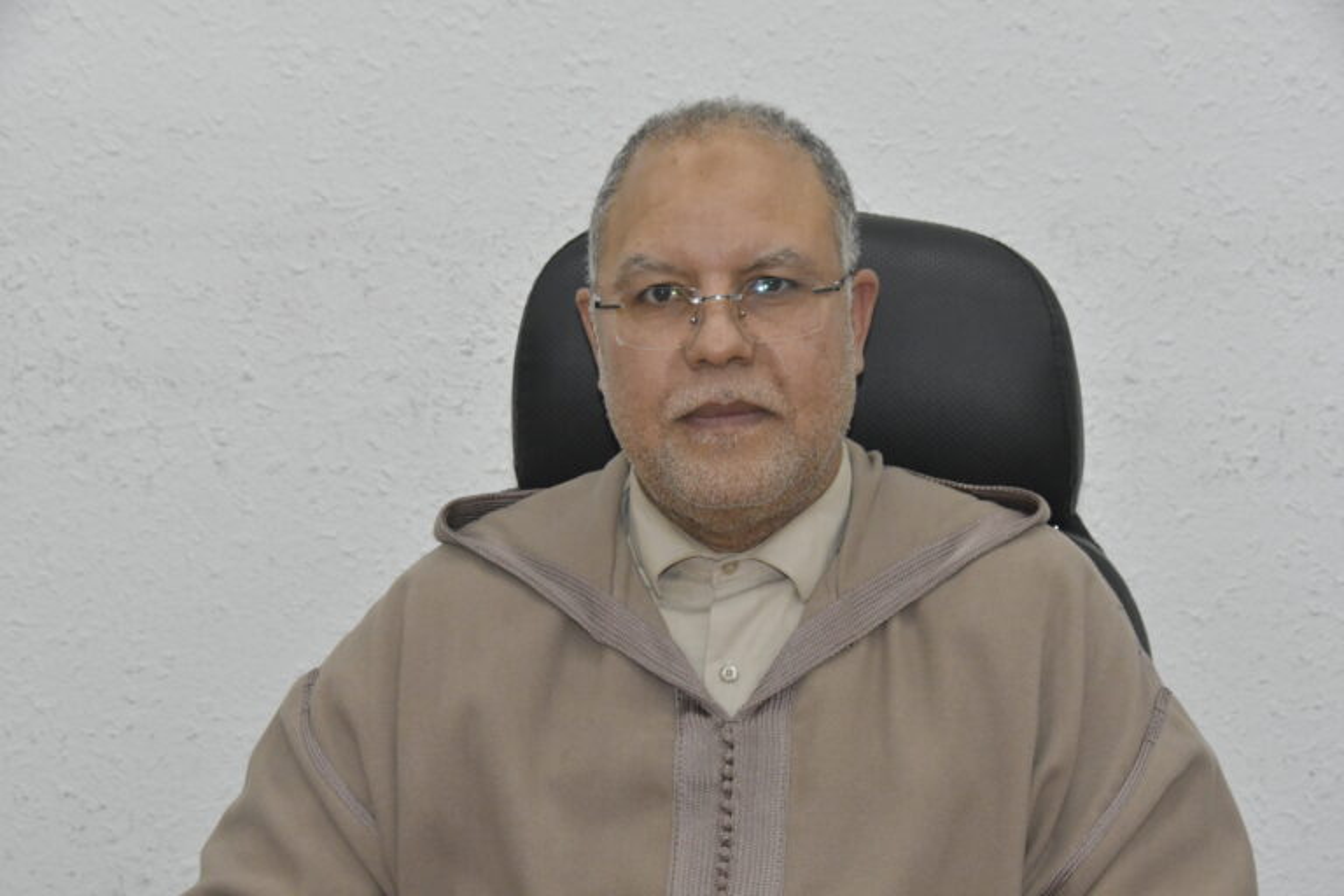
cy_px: 448
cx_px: 672
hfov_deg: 24.2
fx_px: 3136
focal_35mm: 84
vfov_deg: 16.3
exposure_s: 1/250
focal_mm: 56
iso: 3200
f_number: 10
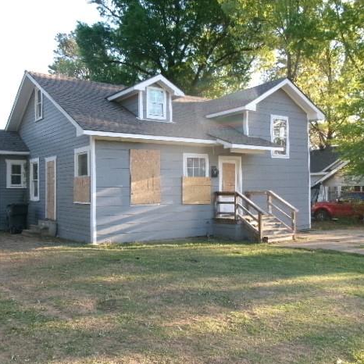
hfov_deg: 48.3
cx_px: 160
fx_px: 404
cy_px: 187
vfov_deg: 48.4
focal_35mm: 34
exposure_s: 1/90
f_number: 3.9
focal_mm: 5.1
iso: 100
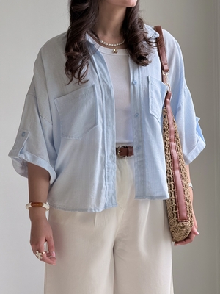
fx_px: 1017
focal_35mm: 120
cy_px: 147
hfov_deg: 12.3
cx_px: 110
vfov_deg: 16.4
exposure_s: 1/365
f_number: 2.8
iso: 64
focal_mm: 15.66
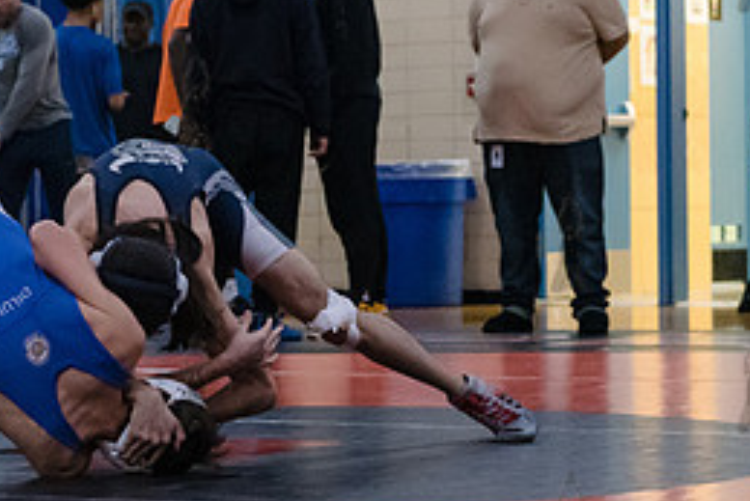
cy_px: 381
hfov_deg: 13.0
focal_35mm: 157
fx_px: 3273
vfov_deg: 8.7
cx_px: 194
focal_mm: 70
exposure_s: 1/400
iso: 8000
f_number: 3.2
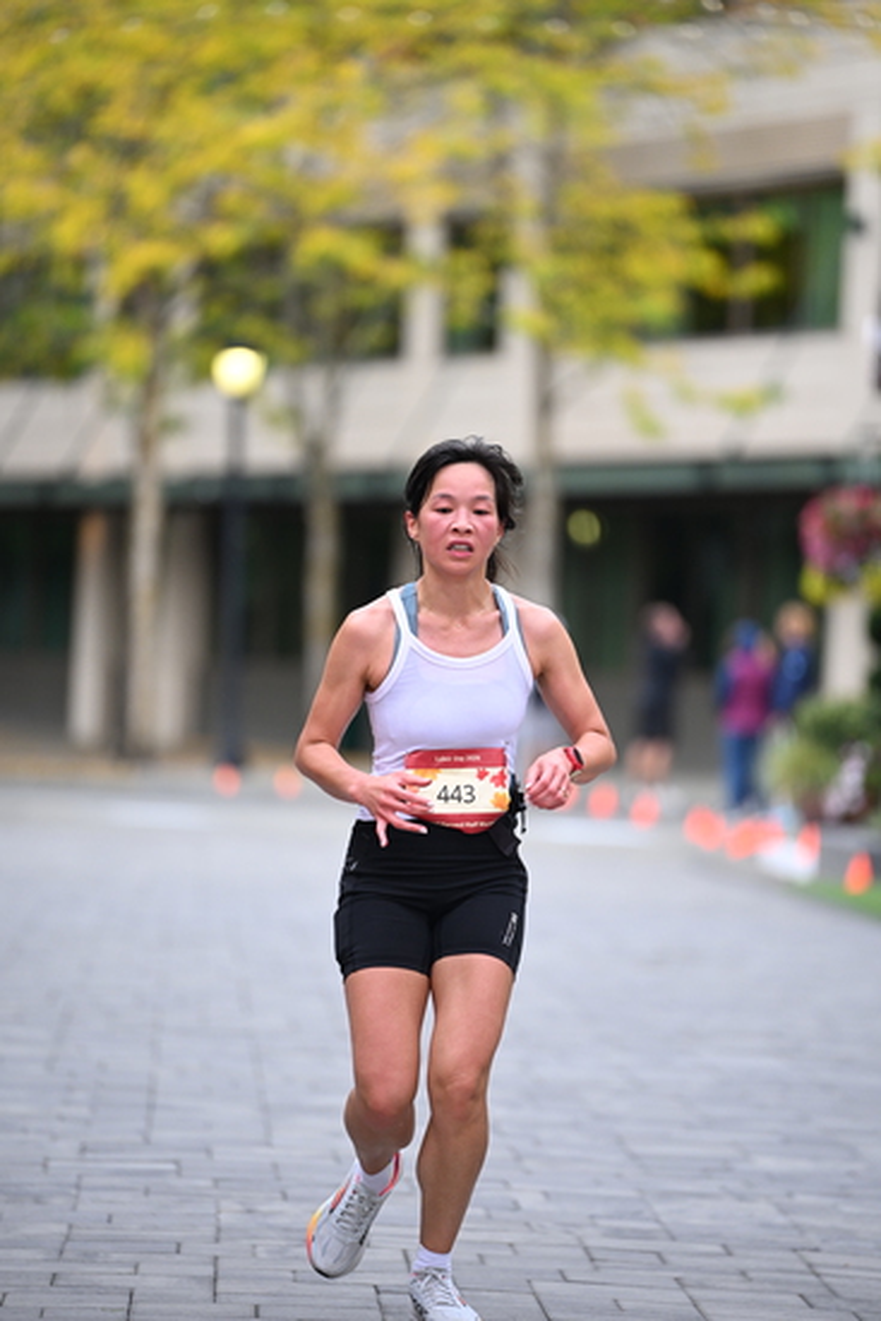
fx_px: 7336
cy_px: 660
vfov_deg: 10.3
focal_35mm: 200
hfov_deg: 6.9
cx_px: 440
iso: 1000
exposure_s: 1/1600
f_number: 2.8
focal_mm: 200
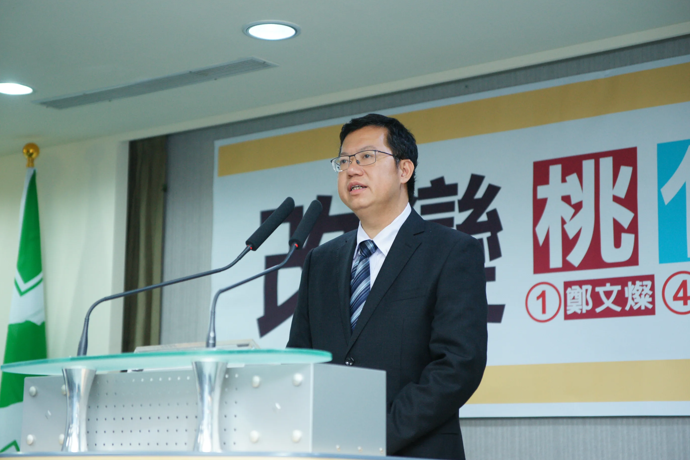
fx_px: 1476
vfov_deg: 17.7
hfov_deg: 26.3
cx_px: 316
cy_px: 234
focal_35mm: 77
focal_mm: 70
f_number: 2.8
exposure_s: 1/160
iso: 640
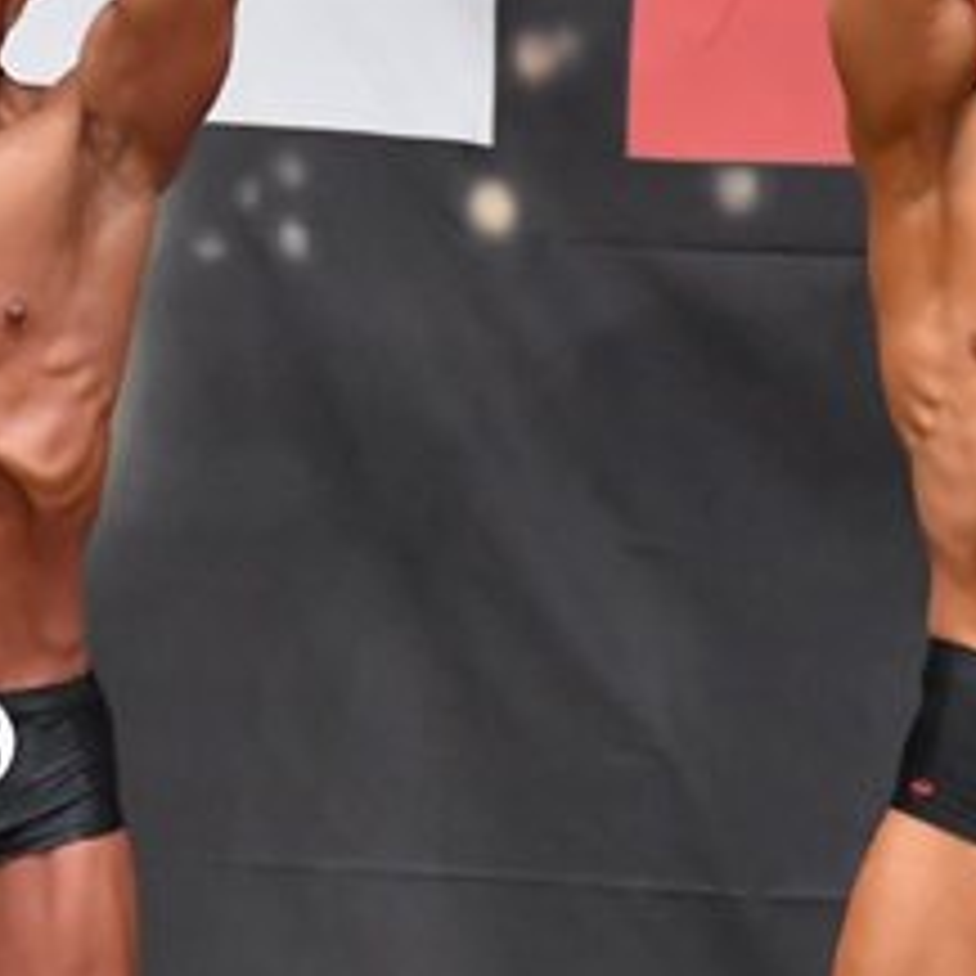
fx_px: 20958
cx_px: -245
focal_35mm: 657
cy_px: 787
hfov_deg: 2.7
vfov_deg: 2.7
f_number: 5.6
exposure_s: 1/400
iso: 6400
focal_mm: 145
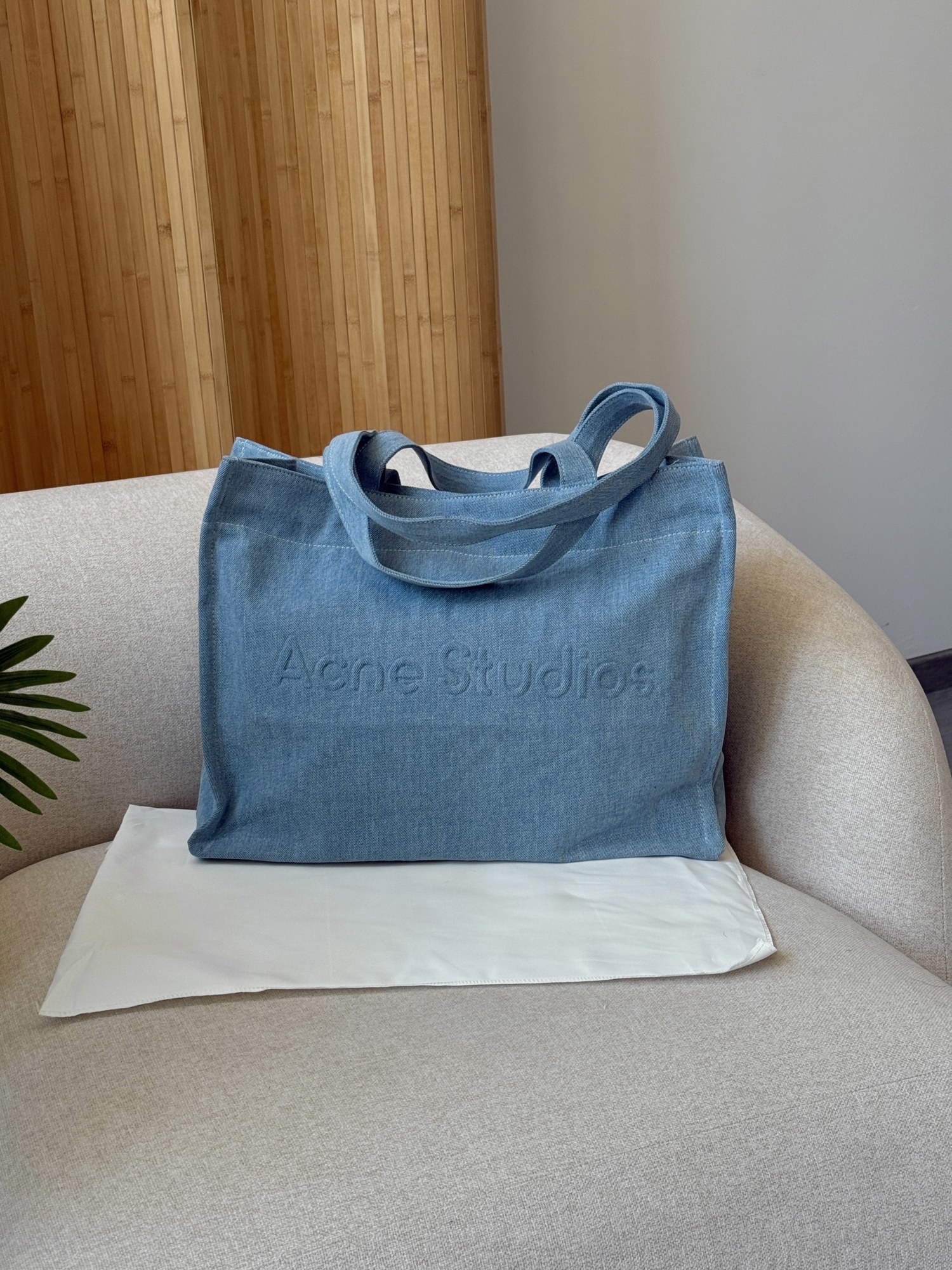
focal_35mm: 48
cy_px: 635
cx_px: 476
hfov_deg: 30.3
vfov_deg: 39.7
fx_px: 1760
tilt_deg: -13.7
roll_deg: +0.8
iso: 100
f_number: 1.78
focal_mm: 6.76
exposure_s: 1/102
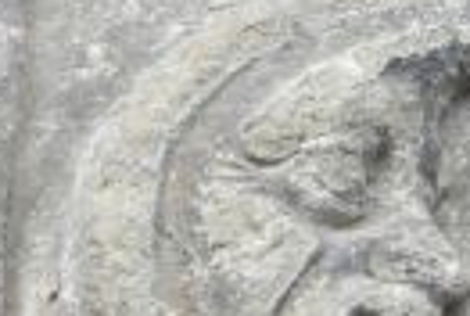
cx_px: 1127
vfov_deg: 1.1
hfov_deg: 1.6
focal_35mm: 1309
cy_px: -230
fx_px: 17129
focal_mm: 112
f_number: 9
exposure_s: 1/320
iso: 1000
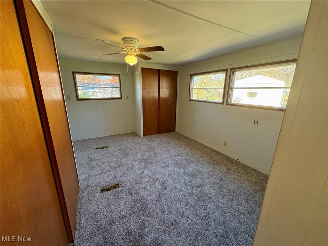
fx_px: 133
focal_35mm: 14
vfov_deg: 85.7
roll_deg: -0.1
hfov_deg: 102.1
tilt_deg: -13.9
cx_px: 164
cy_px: 123
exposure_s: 1/99
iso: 200
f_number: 2.2
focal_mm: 2.22
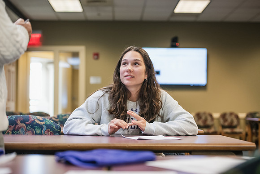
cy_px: 87
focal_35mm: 75
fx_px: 542
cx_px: 130
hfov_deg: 27.0
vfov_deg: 18.2
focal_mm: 75
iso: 1600
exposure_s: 1/200
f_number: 3.2
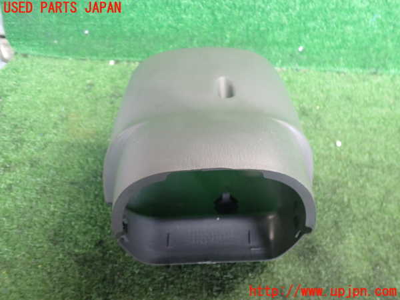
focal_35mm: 30
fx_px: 347
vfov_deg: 46.8
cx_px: 200
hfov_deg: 60.0
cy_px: 150
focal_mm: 5.4
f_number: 2.3
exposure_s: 1/30
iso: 640
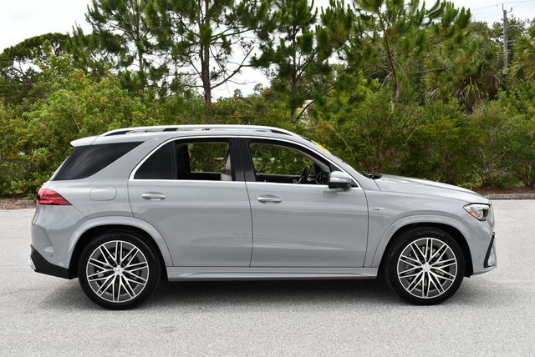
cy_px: 178
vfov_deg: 30.6
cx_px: 268
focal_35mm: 44
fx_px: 654
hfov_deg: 44.5
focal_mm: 22
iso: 140
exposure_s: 1/250
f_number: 8
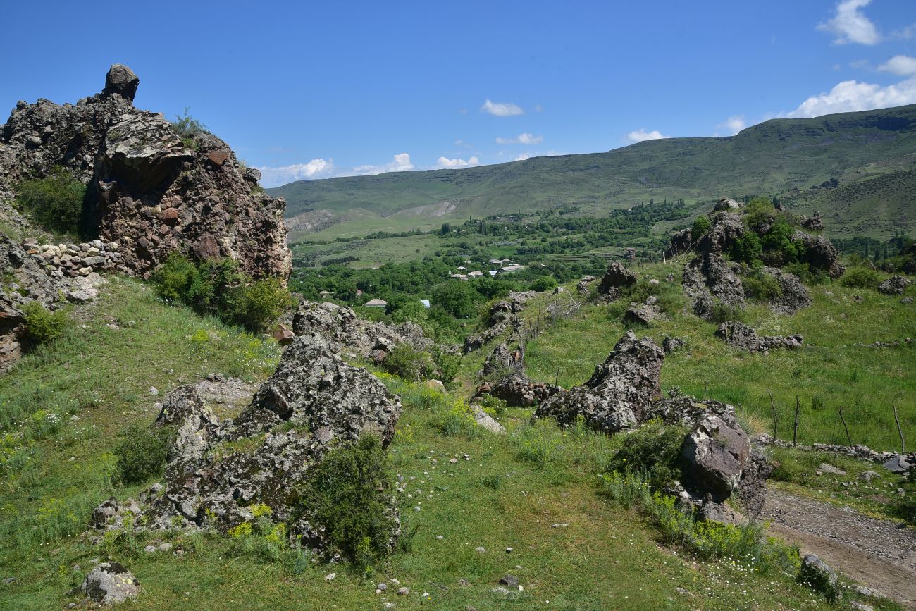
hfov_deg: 39.6
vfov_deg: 27.0
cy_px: 306
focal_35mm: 50
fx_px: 1272
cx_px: 458
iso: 100
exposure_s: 1/125
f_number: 13
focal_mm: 50
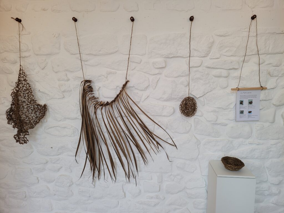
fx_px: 213
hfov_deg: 67.3
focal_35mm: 26
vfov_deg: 53.1
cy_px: 106
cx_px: 142
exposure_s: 1/100
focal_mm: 5.4
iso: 80
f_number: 1.8
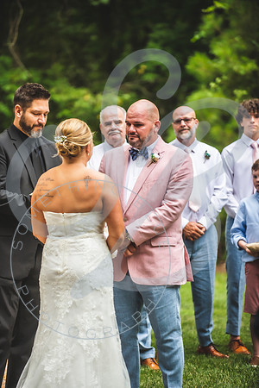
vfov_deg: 13.7
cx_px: 130
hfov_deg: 9.1
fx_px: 1619
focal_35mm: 150
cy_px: 194
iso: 1000
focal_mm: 150
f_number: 2.8
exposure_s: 1/640
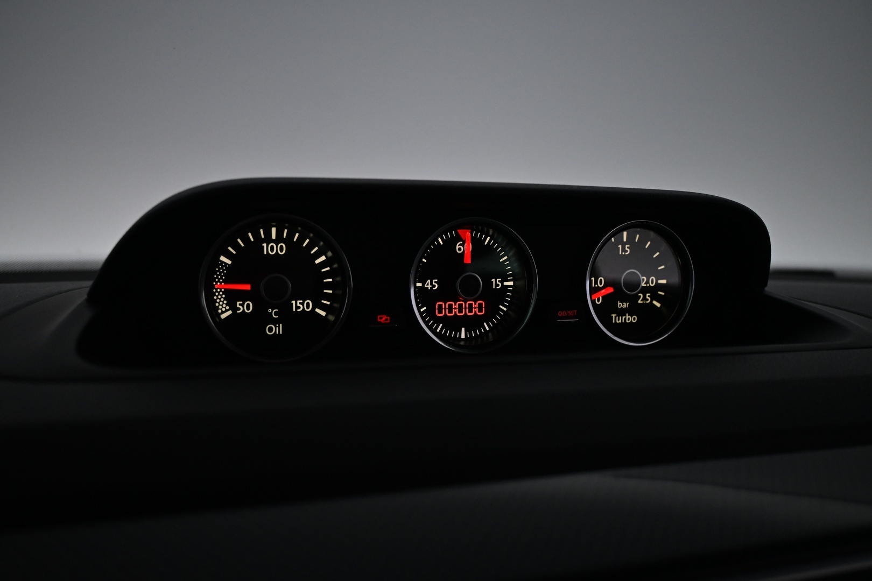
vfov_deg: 43.6
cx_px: 436
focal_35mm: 30
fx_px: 727
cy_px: 290
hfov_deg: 61.9
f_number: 3.8
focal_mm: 20
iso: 800
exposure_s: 1/125
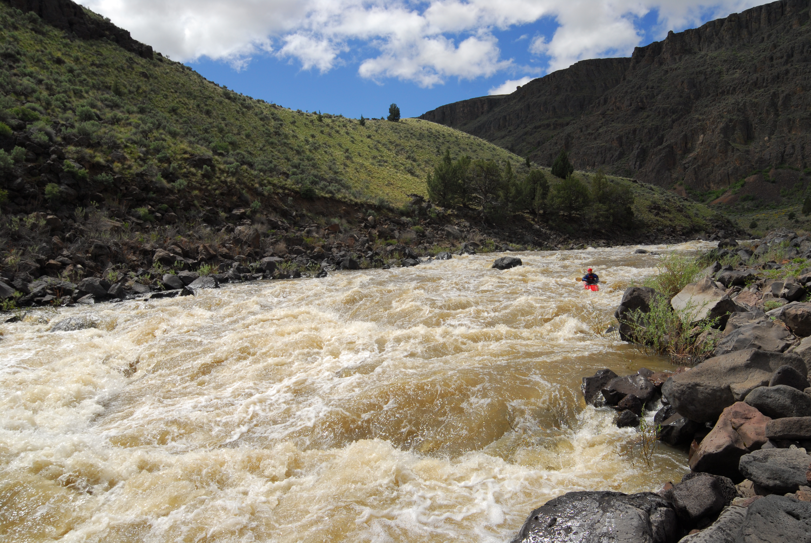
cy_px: 272
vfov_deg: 59.6
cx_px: 406
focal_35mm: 21
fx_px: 474
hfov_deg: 81.1
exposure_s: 1/800
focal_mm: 14
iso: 160
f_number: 7.1
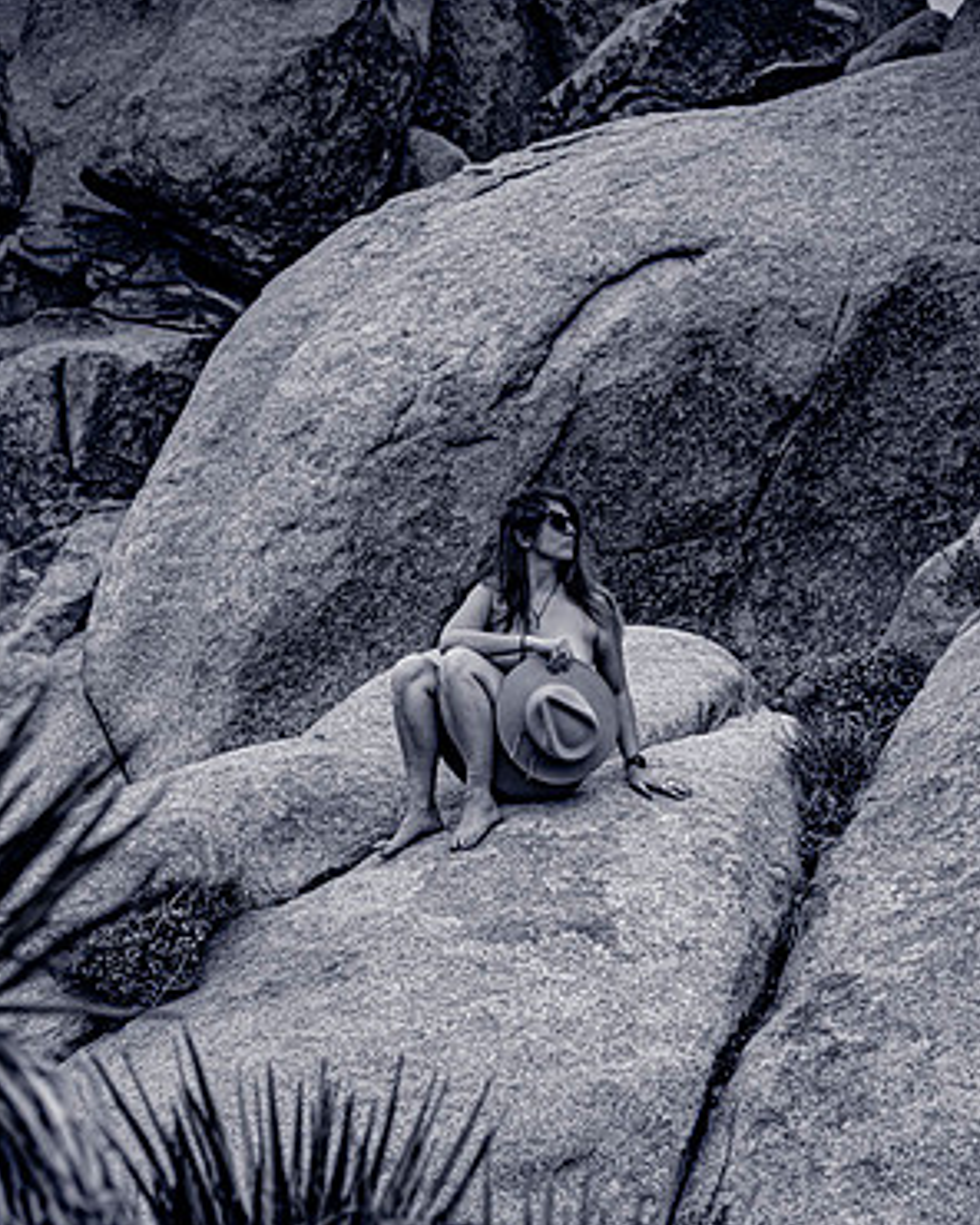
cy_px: 715
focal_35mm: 89
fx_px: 3227
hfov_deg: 17.3
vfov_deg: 21.5
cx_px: 490
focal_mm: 78
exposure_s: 1/1600
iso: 100
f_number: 4
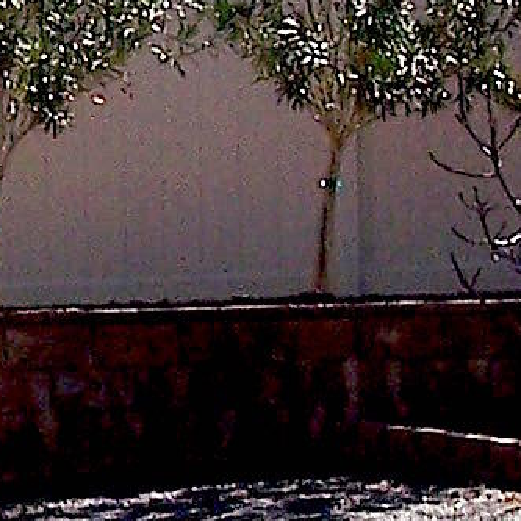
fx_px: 4427
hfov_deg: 6.7
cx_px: -224
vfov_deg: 6.7
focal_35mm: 260
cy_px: 131
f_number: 4
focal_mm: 6.3
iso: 80
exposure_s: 1/800
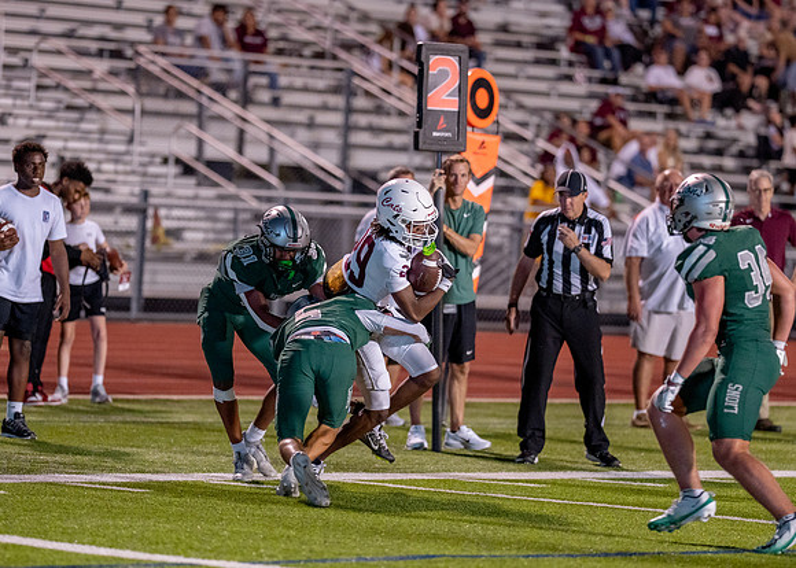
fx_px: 4559
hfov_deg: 10.0
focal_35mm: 202
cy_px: 295
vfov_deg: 7.1
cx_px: 414
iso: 1600
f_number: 1.8
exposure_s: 1/1000
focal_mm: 135
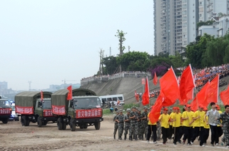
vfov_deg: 12.6
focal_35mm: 108
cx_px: 118
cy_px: 104
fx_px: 685
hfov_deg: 19.0
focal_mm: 42
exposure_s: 1/125
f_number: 5.6
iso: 200
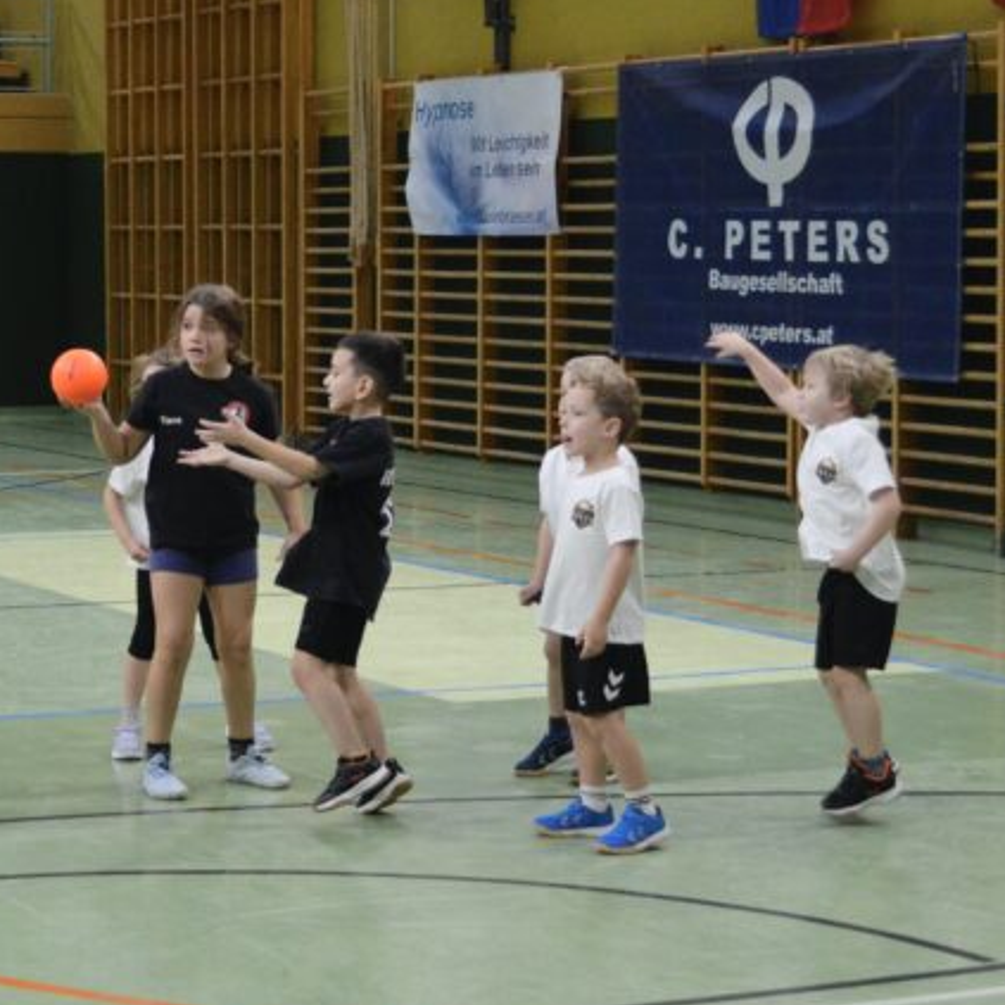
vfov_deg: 21.6
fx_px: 2628
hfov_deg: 21.5
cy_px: 404
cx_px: 245
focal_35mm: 80
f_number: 4.2
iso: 1600
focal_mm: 26
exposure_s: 1/400
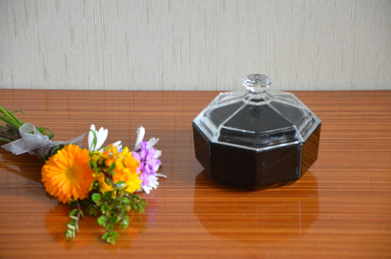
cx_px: 196
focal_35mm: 158
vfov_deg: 8.7
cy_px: 130
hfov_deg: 13.1
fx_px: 1707
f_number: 5.6
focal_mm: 105
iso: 1600
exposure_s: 1/50
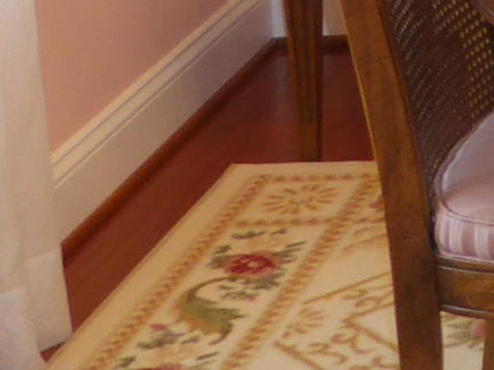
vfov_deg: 8.6
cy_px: -300
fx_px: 2355
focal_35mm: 165
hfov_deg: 10.1
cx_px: 1276
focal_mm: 4.3
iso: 100
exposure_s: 1/6
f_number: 3.3
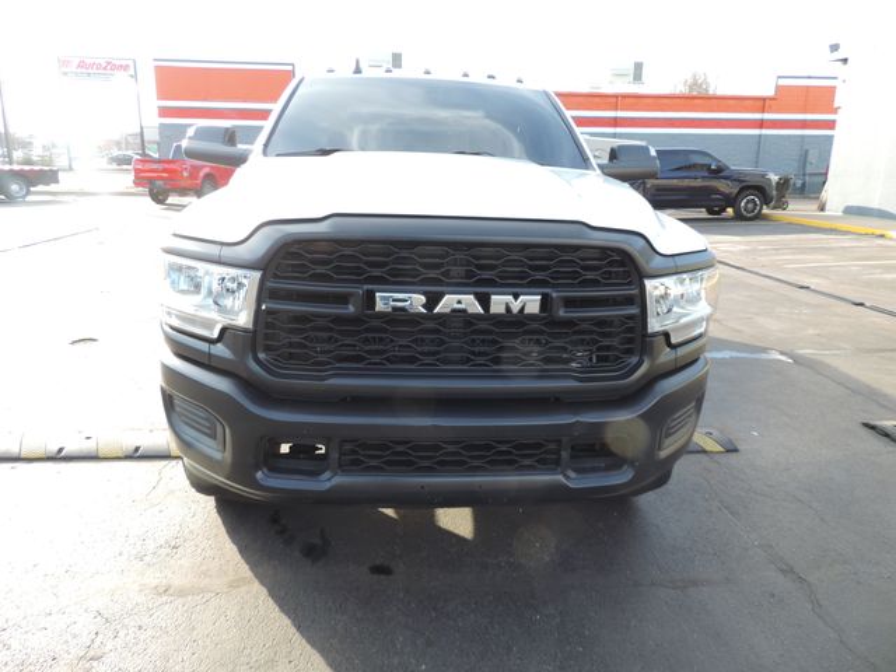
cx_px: 448
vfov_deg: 56.8
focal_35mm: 24
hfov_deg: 71.6
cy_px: 336
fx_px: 621
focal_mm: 4.3
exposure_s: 1/125
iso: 80
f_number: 3
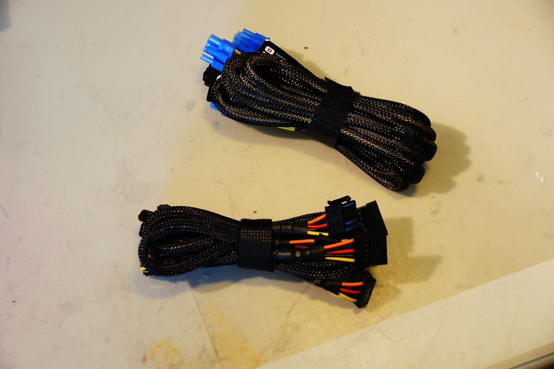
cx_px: 277
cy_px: 184
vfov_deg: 22.6
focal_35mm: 60
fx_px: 923
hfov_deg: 33.4
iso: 400
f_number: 5.6
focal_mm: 40
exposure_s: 1/40
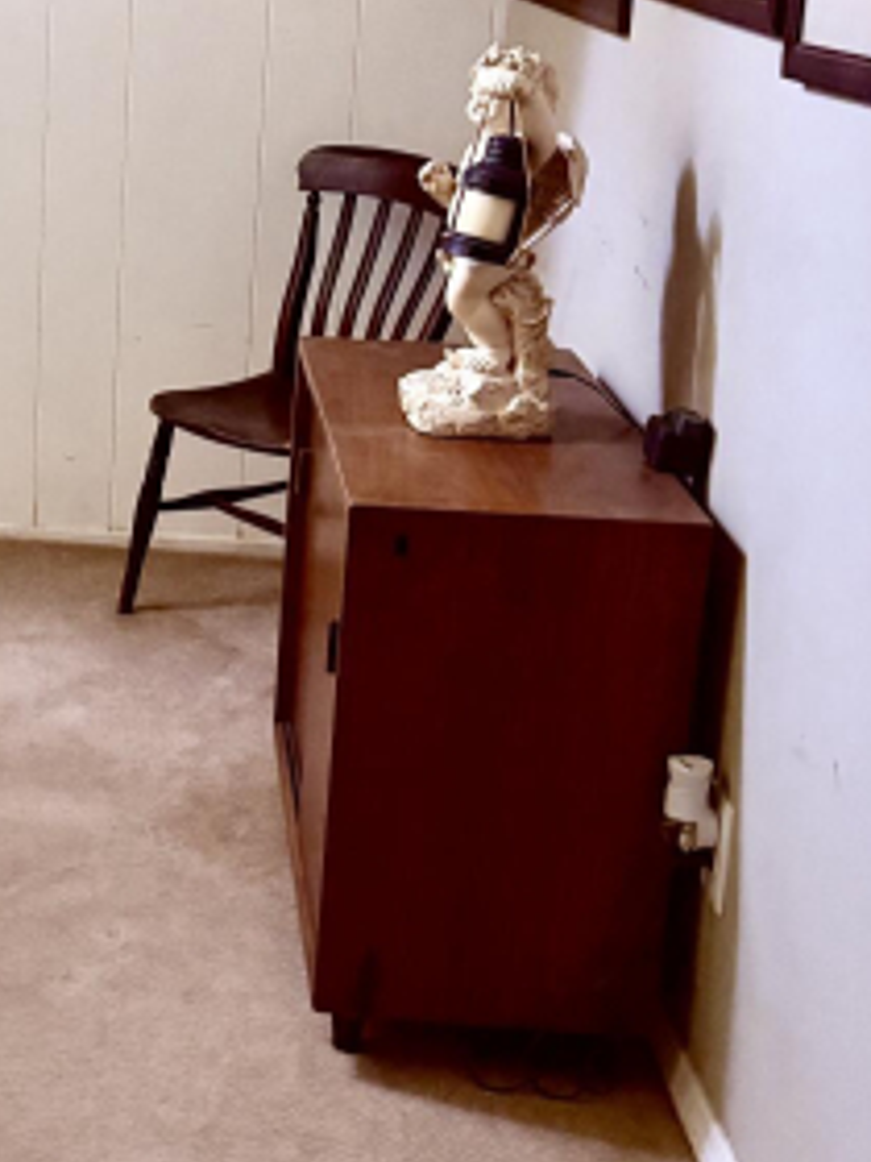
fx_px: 2080
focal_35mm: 62
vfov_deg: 30.7
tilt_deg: -11.7
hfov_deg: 22.4
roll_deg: -1.3
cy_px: 313
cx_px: -66
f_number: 1.6
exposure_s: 1/30
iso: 800
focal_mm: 5.96
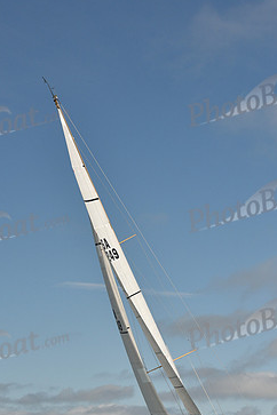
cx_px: 129
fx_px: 1293
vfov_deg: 18.2
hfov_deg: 12.2
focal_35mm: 112
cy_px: 279
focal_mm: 70
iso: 320
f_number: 7.1
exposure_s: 1/800
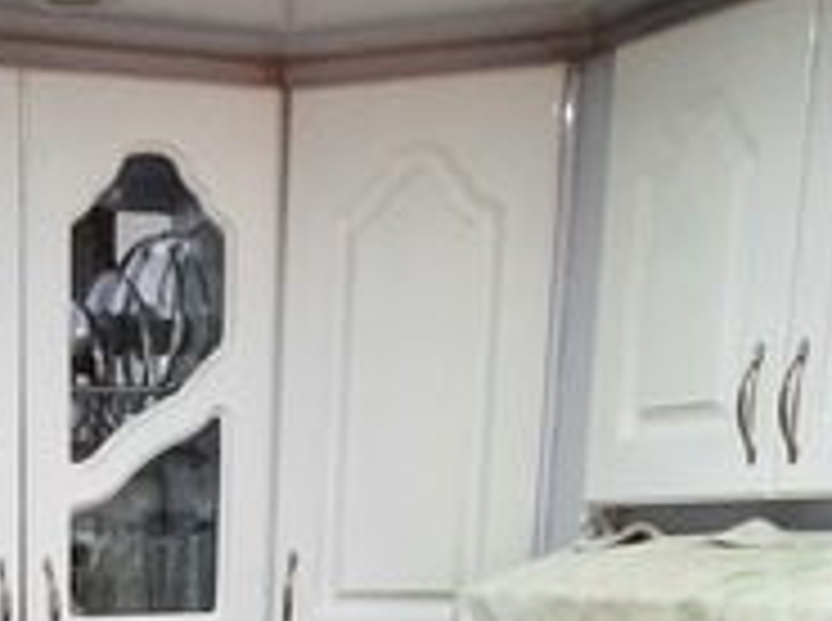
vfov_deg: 16.7
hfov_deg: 24.2
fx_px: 1871
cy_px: 986
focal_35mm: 78
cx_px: 45
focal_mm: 5.23
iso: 320
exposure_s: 1/30
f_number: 1.8
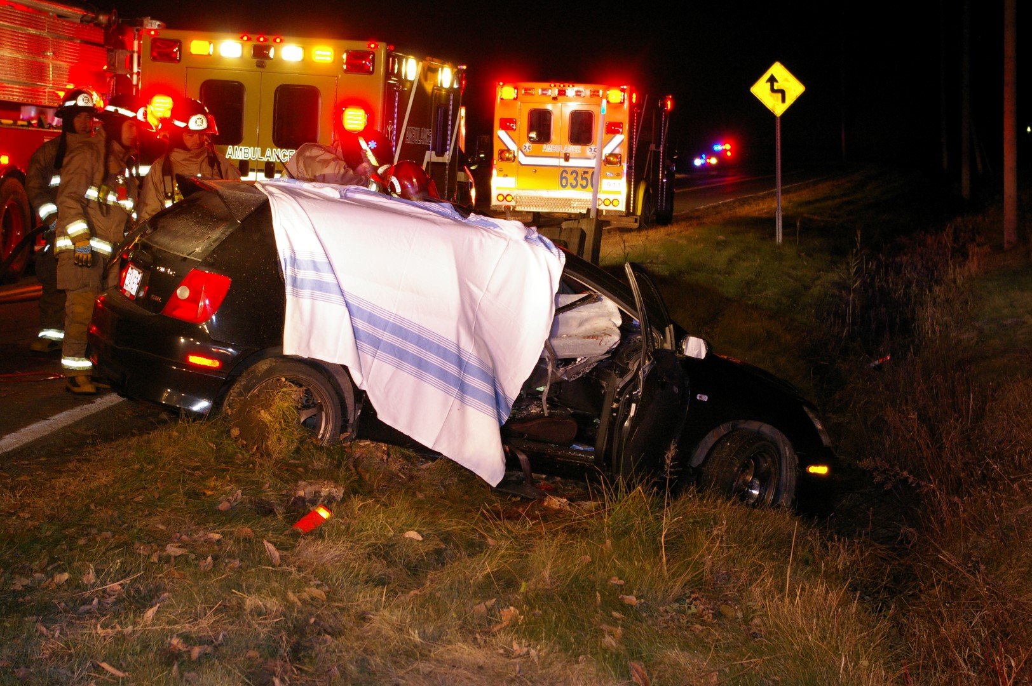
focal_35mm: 75
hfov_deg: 27.0
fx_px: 2148
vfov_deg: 18.2
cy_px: 343
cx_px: 516
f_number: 5.6
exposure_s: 1/10
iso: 800
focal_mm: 50
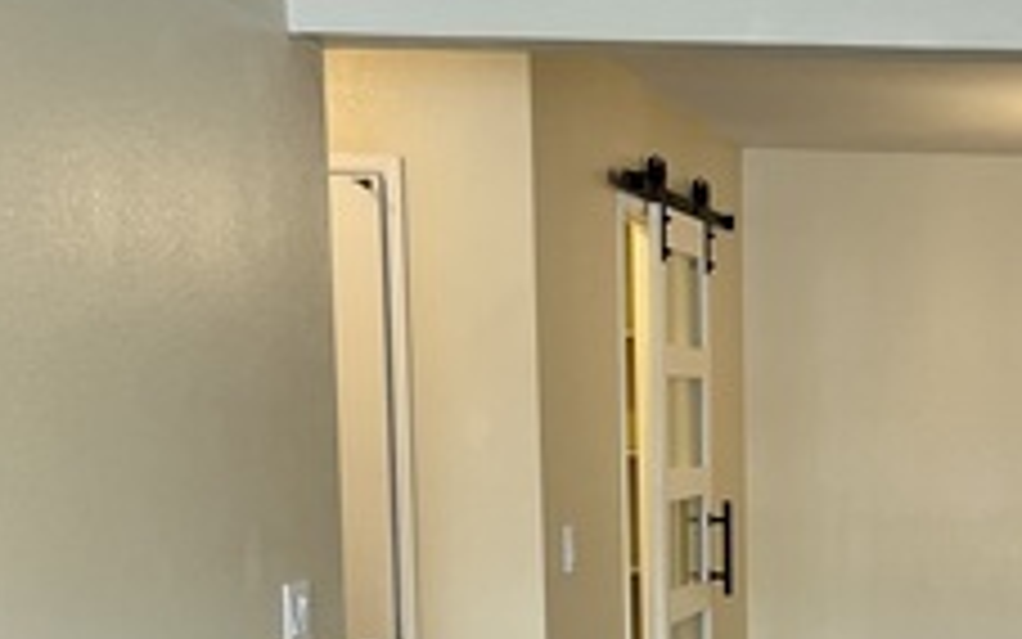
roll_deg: -2.6
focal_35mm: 81
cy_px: 821
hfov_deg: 24.2
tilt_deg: -10.1
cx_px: 1067
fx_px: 2257
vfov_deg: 15.4
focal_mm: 5.1
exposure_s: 1/117
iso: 100
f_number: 1.6
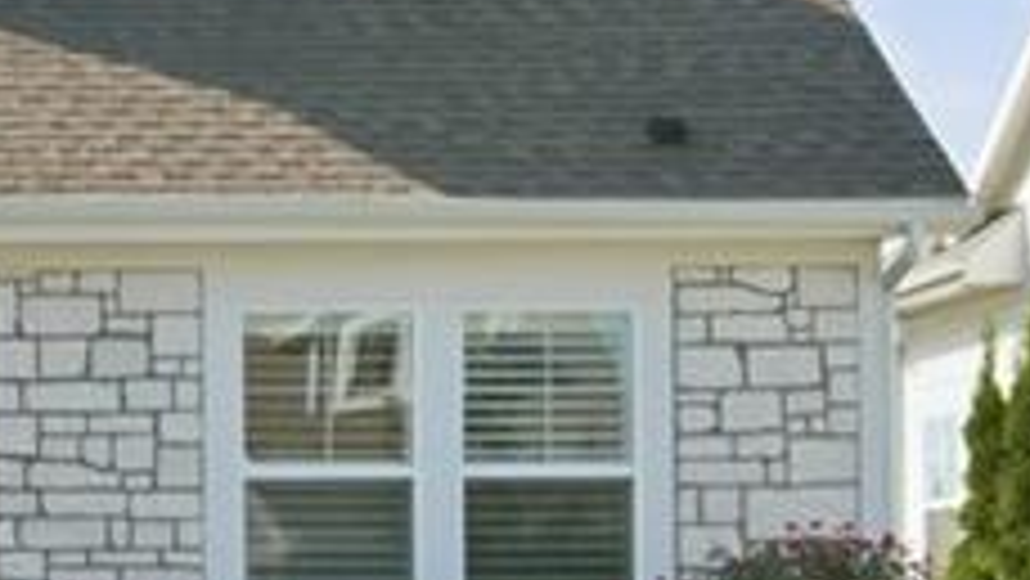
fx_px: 4098
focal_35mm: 150
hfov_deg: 13.3
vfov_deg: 8.1
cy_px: 310
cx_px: -634
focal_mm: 32
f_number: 9
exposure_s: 1/400
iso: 400
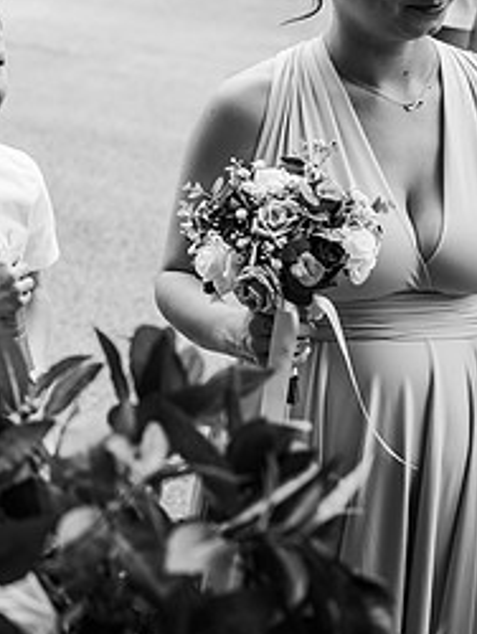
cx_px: -185
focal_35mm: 78
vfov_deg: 24.7
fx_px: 1431
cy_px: 165
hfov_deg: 17.5
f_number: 2.5
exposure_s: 1/400
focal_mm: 35
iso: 100
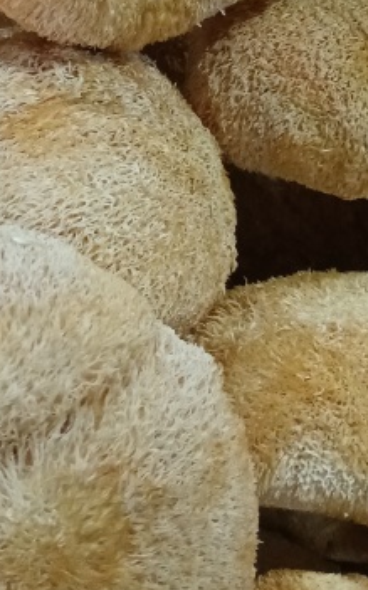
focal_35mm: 87
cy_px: -1
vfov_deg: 22.9
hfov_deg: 14.5
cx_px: -77
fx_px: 1398
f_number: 1.9
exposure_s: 1/50
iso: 2181
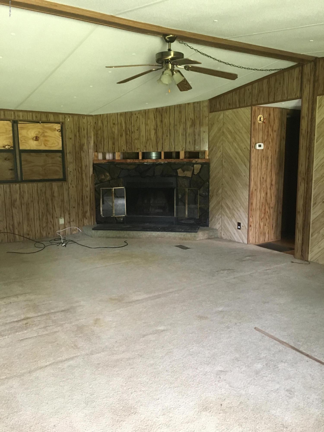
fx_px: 362
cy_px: 216
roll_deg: +0.1
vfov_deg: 61.7
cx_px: 162
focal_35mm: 29
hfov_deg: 48.2
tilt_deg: -9.6
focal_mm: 4.15
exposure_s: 1/15
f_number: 2.2
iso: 200
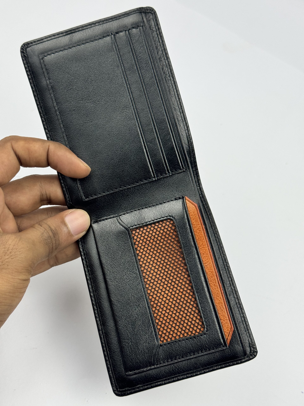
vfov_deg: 39.7
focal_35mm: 48
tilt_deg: -50.9
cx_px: 152
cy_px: 203
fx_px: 562
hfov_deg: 30.3
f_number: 1.78
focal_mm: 6.76
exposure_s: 1/333
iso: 64
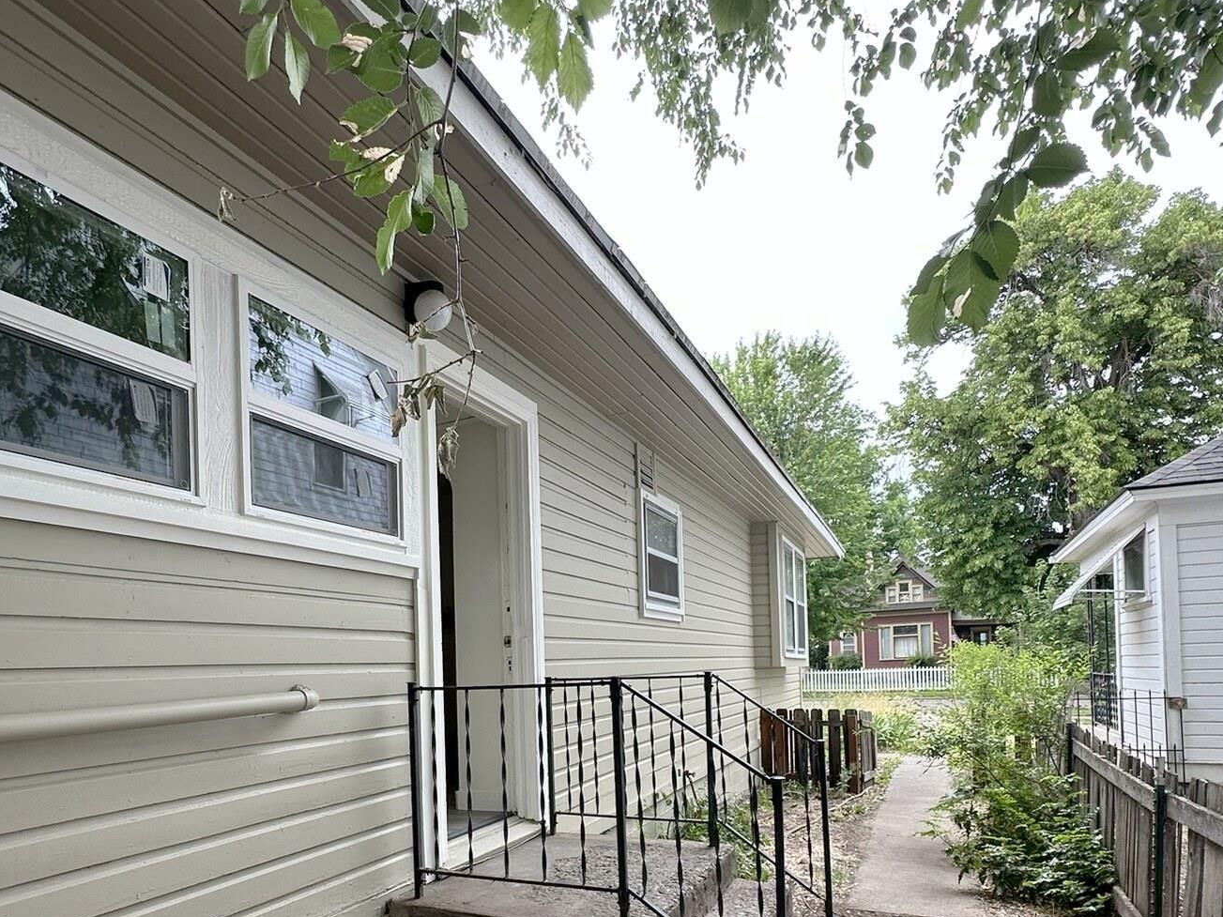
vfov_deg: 58.7
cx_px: 555
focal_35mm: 22
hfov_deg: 76.2
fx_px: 777
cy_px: 659
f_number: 2.2
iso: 40
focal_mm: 2.22
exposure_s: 1/146
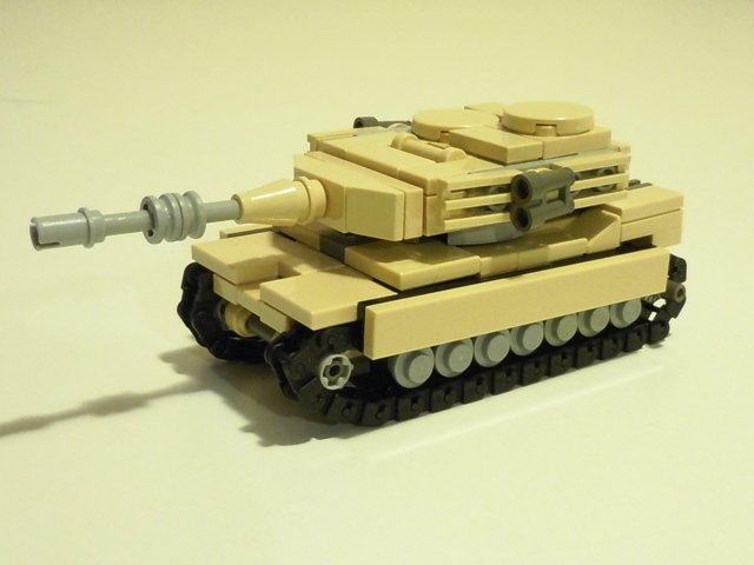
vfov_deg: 49.7
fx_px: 610
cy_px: 282
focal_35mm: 28
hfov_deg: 63.4
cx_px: 377
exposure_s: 1/3
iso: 400
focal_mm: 5
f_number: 3.7
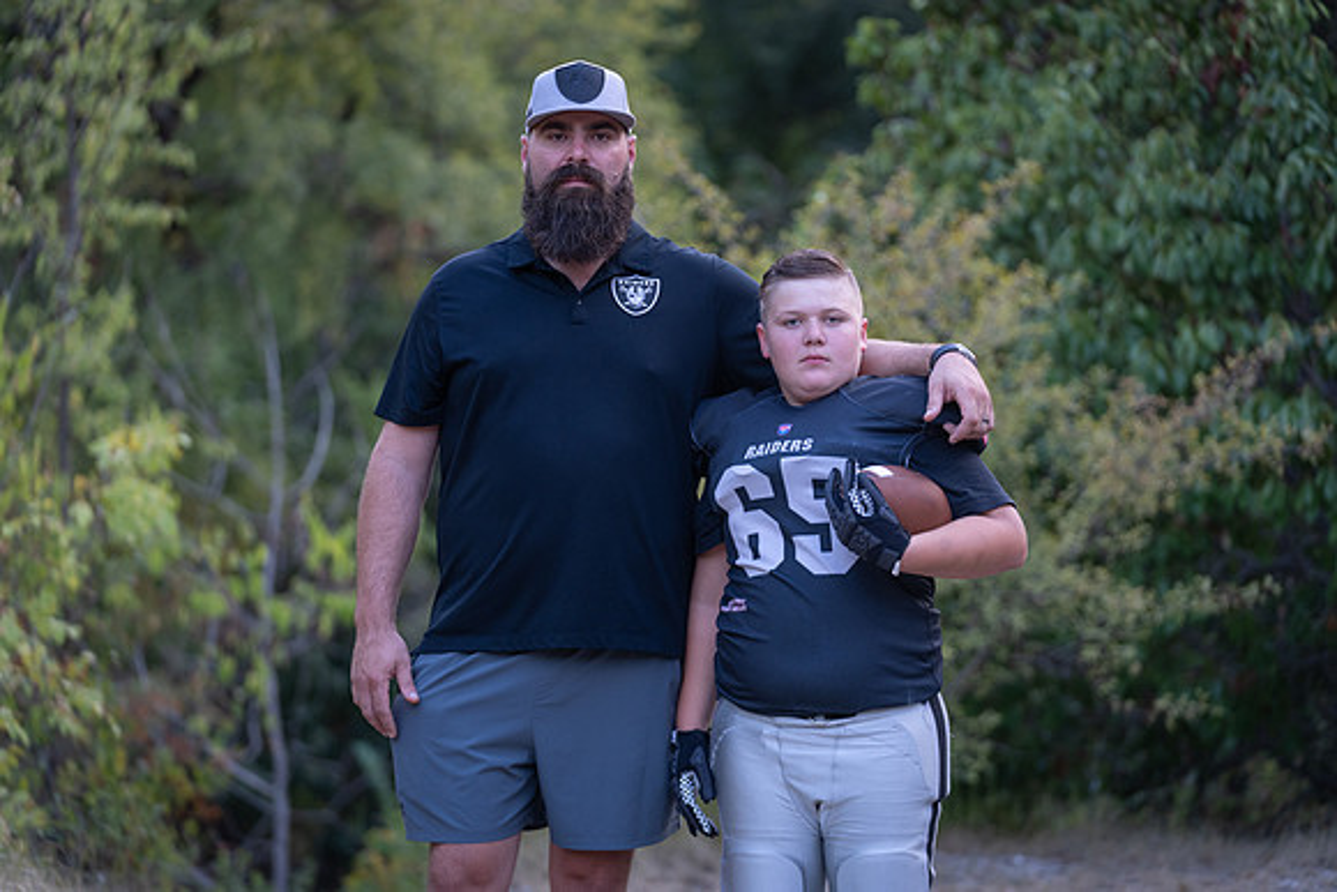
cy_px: 446
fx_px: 4383
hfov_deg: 17.3
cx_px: 668
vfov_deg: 11.6
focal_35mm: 118
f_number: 2.8
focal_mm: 118
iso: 640
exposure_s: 1/320
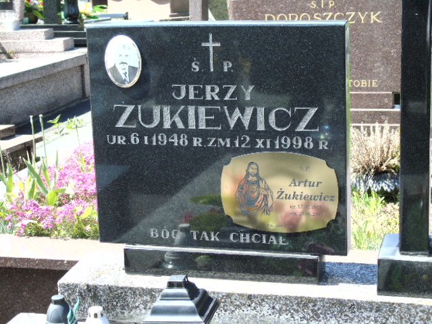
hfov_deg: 23.8
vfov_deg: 18.0
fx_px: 1023
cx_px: 216
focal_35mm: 82
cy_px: 162
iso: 80
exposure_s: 1/160
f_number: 4.1
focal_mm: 15
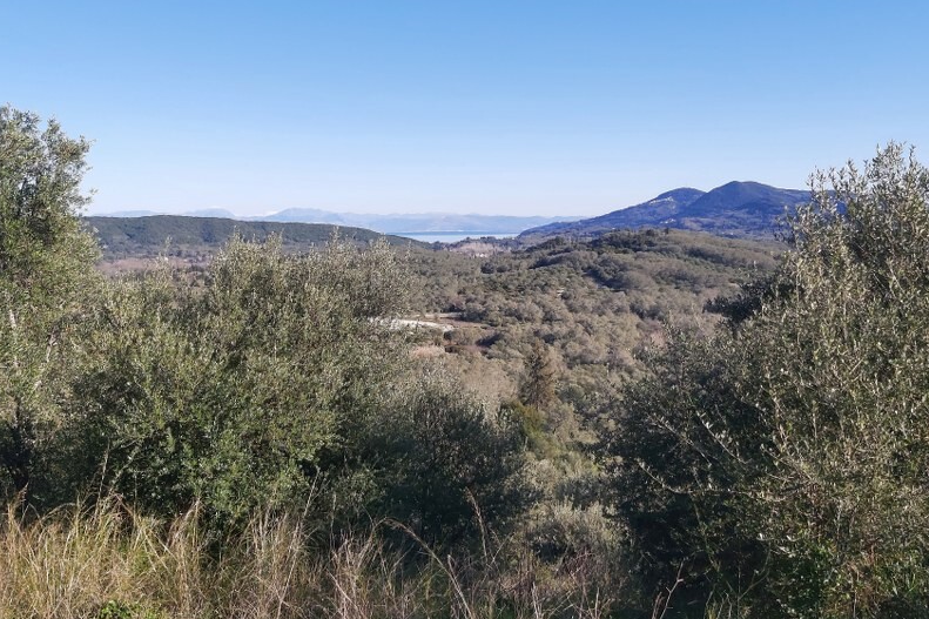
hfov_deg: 54.4
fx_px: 903
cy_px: 195
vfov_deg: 37.3
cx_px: 423
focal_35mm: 35
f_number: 1.7
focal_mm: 3.92
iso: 64
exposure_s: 1/829
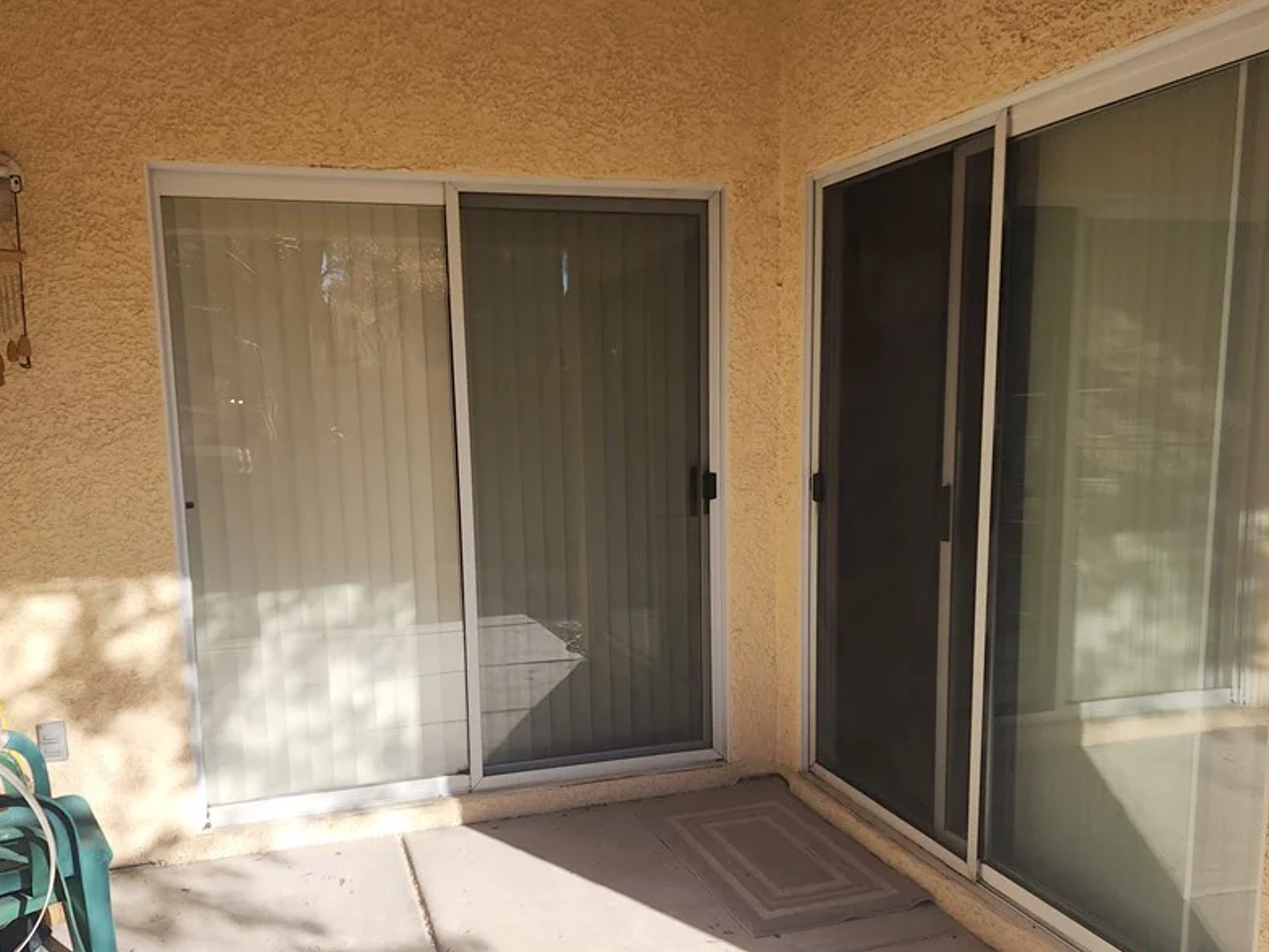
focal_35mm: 30
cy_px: 546
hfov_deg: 59.9
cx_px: 598
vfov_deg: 46.7
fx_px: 1100
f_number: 1.8
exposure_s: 1/681
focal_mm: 6.4
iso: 12
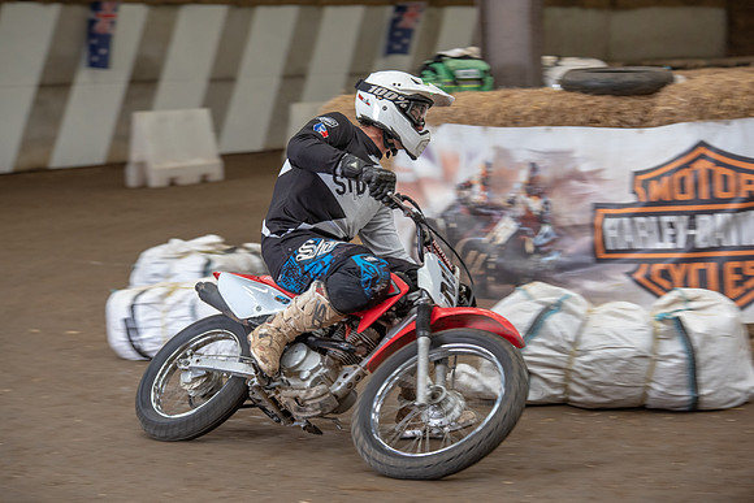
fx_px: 2200
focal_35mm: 105
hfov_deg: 19.5
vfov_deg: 13.0
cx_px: 377
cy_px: 252
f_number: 4
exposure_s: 1/160
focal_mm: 105
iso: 1600
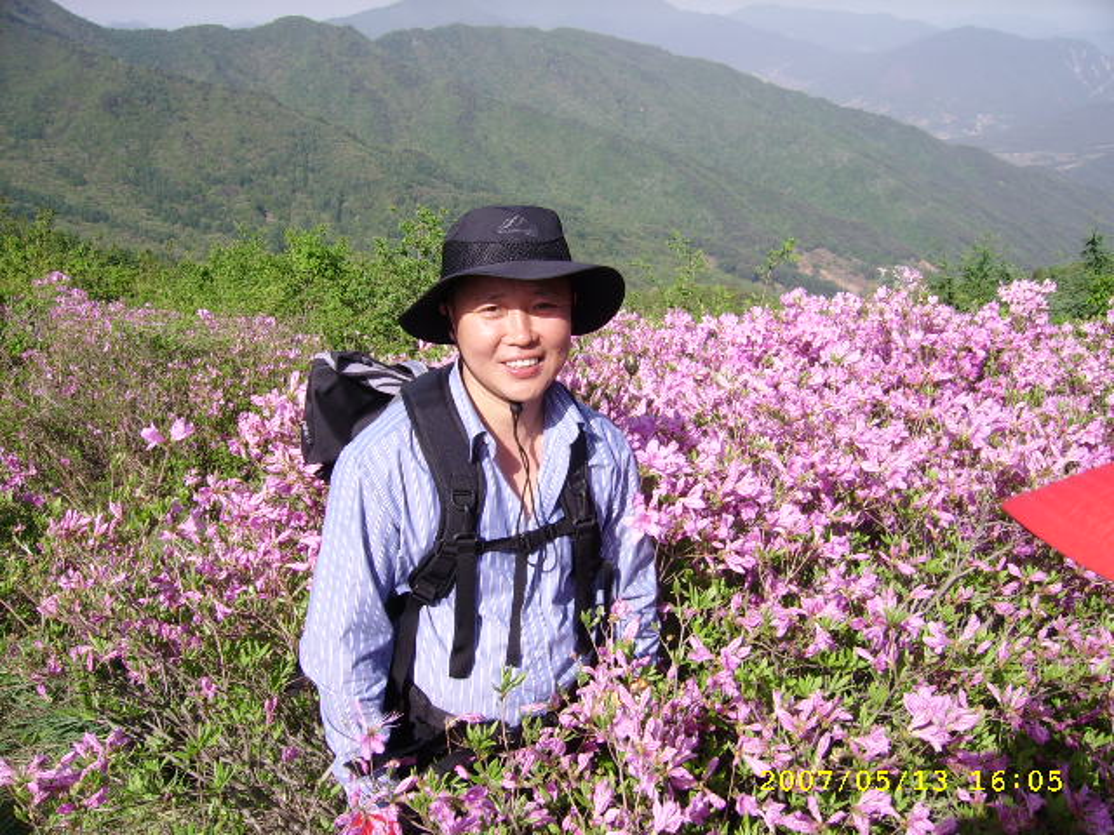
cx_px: 557
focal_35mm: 35
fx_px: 1126
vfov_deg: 40.7
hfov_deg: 52.6
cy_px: 418
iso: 50
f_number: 5.8
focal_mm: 5.95
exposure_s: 1/250
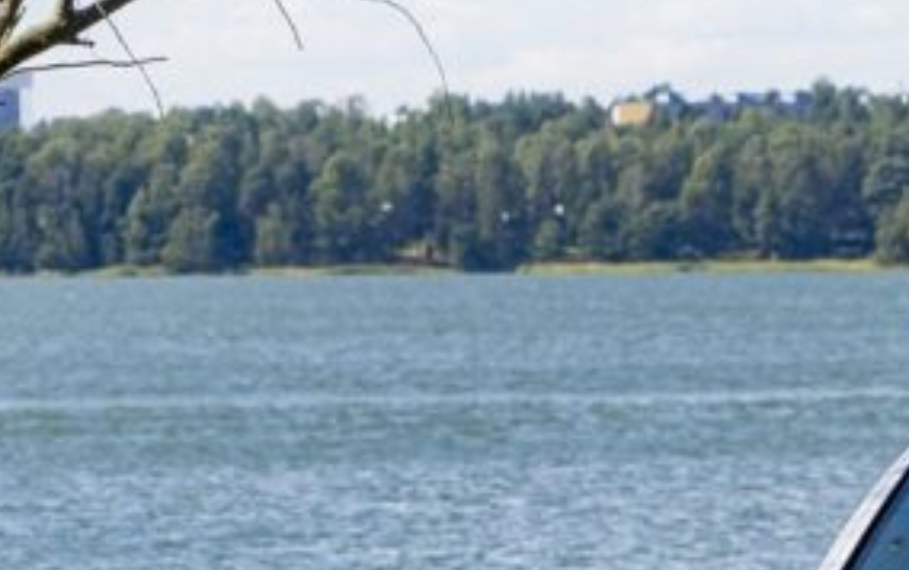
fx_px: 11826
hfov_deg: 4.4
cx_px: 976
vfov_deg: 2.8
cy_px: 764
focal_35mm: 477
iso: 64
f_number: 10
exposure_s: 1/125
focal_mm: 87
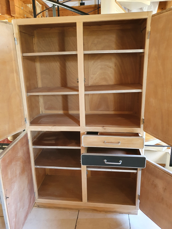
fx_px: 172
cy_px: 114
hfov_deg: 53.1
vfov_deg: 67.3
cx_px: 86
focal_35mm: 26
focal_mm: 4.32
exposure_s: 1/40
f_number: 1.5
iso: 400
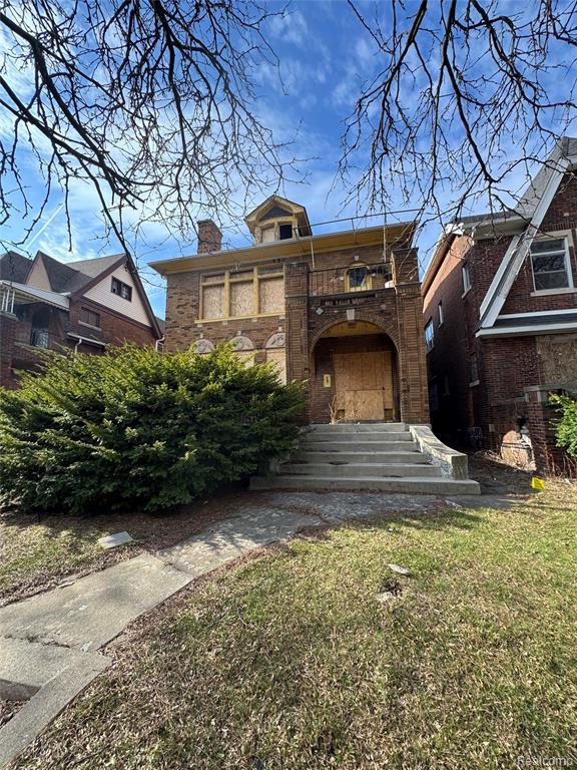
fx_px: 311
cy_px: 385
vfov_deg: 102.1
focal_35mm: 14
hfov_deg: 85.7
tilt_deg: +7.2
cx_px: 288
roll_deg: +2.2
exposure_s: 1/386
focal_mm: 2.22
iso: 40
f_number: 2.2
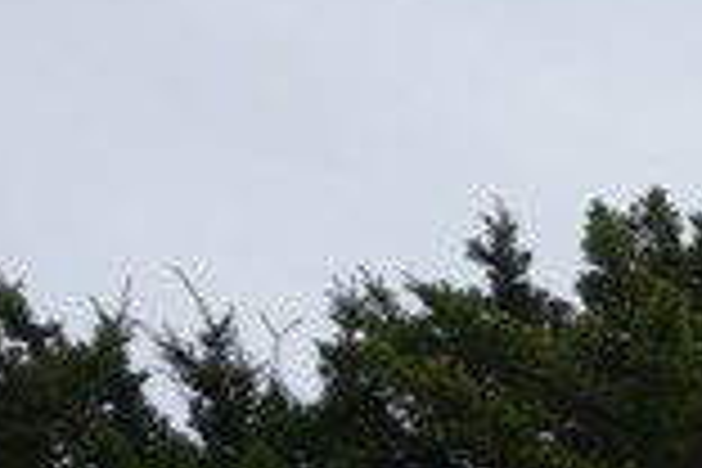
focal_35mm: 115
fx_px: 2242
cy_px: 785
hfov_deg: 15.8
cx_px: 1152
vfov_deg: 11.2
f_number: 5.6
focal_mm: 10.4
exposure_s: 1/640
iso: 125
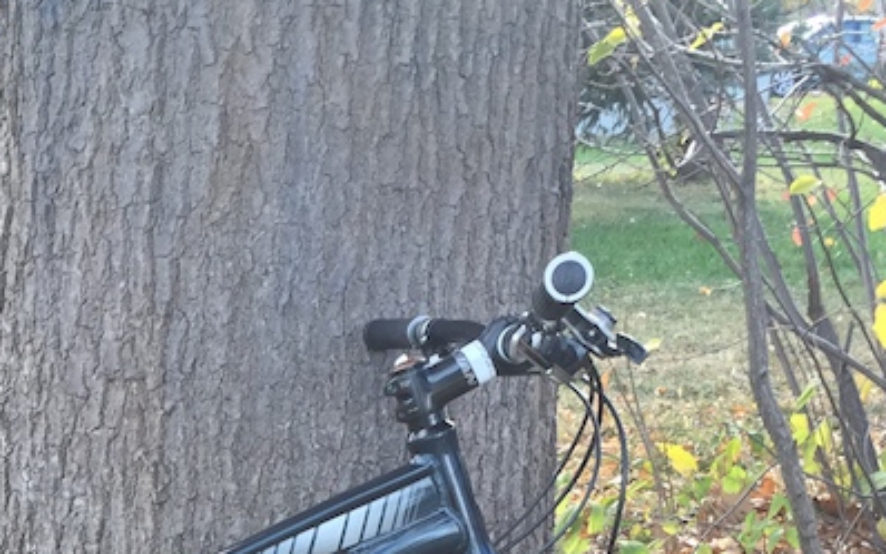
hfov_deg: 25.3
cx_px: 82
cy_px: 792
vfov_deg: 15.4
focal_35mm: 79
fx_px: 1908
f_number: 2.2
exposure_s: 1/120
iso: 40
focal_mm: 4.15
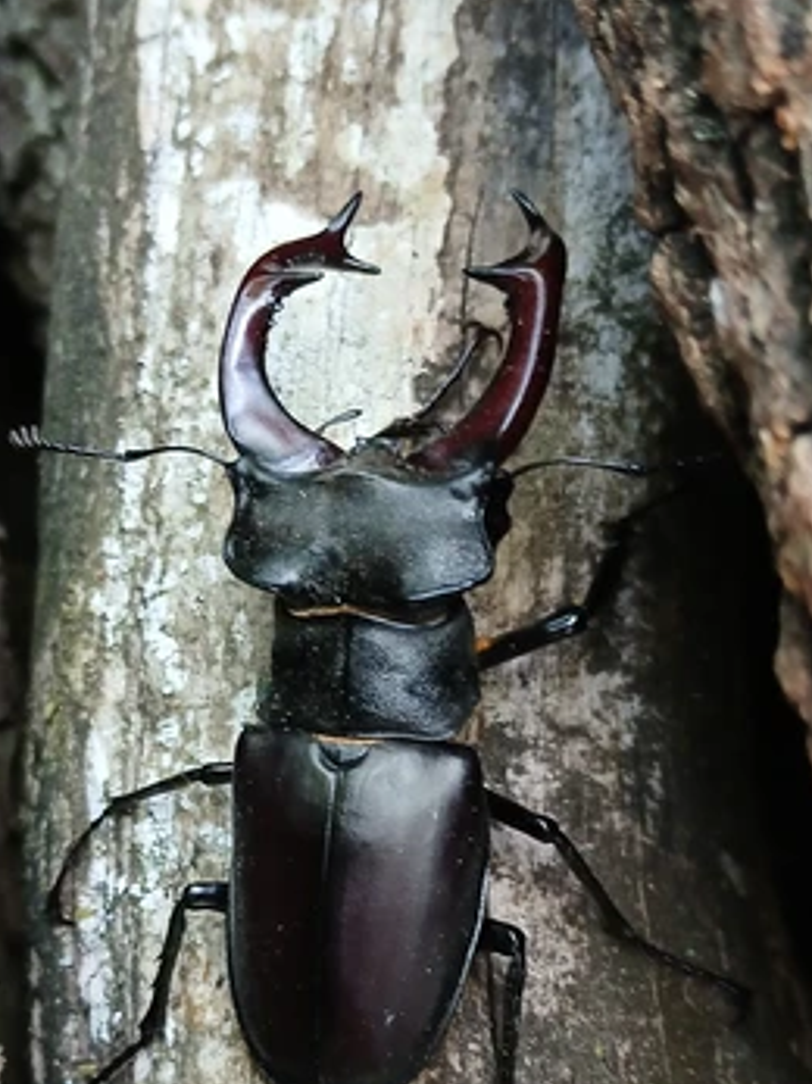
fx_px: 1502
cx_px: 272
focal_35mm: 48
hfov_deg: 30.0
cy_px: 681
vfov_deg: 39.4
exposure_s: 1/25
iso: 400
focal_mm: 3.98
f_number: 1.8
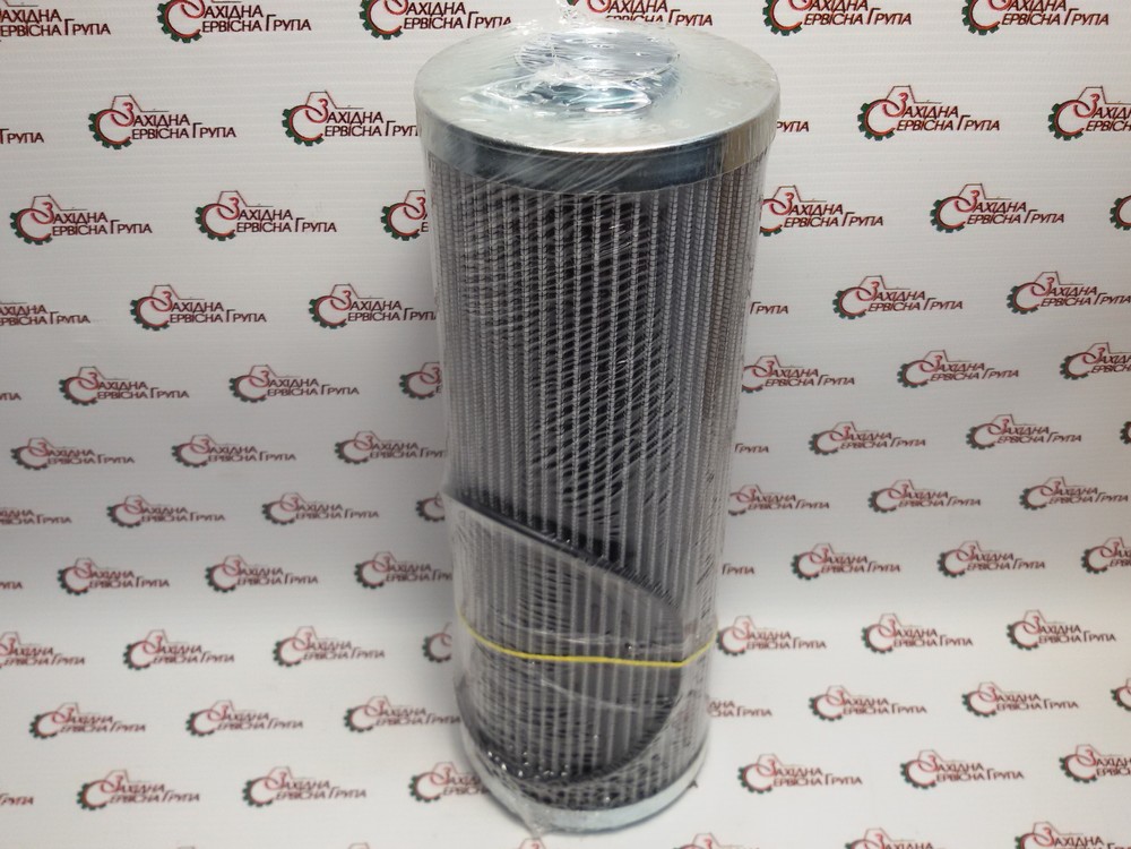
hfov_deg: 58.4
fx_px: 1013
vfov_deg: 45.4
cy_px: 424
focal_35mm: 31
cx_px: 566
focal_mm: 2.93
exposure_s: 1/50
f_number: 2.4
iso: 50
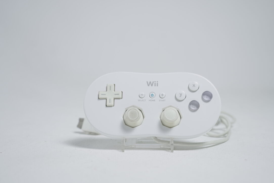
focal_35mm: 51
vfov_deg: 26.5
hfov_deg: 38.8
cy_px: 94
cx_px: 152
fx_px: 388
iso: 100
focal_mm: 46
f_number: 5
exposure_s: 1/13
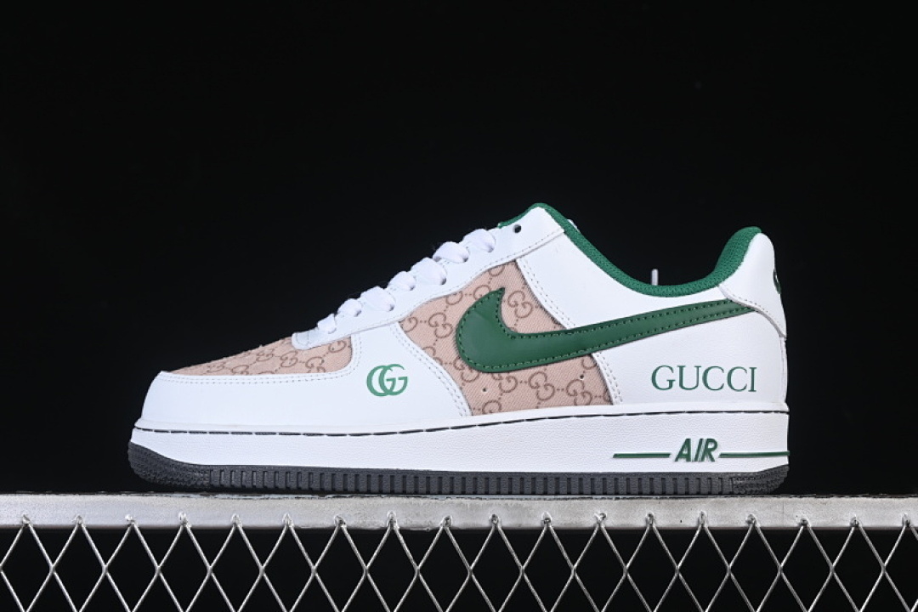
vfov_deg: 18.2
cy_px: 306
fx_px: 1912
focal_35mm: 75
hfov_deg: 27.0
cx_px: 459
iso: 160
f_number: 8
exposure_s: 1/80
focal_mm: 50
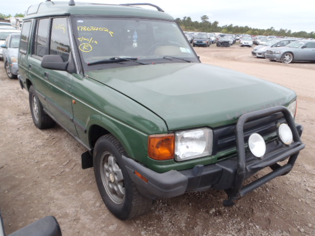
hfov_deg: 63.4
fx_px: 255
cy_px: 118
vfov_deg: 49.7
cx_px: 158
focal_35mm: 28
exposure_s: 1/200
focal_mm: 5
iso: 80
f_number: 4.5
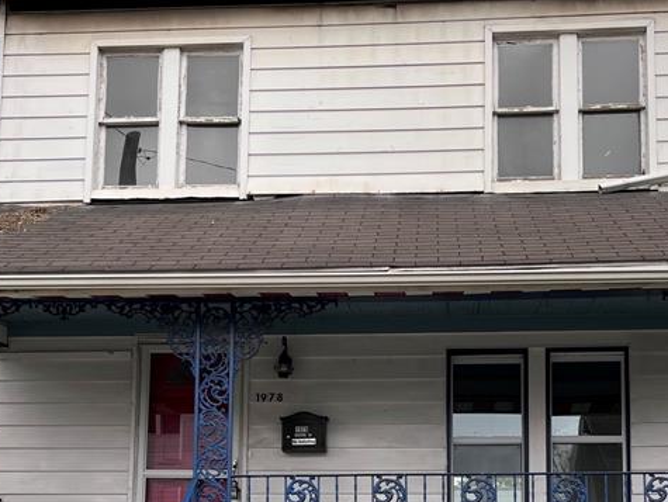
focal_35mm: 56
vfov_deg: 25.2
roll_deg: +0.1
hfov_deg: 34.3
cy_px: 471
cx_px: 361
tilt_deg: +7.4
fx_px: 1081
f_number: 1.6
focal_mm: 5.1
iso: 50
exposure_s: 1/592
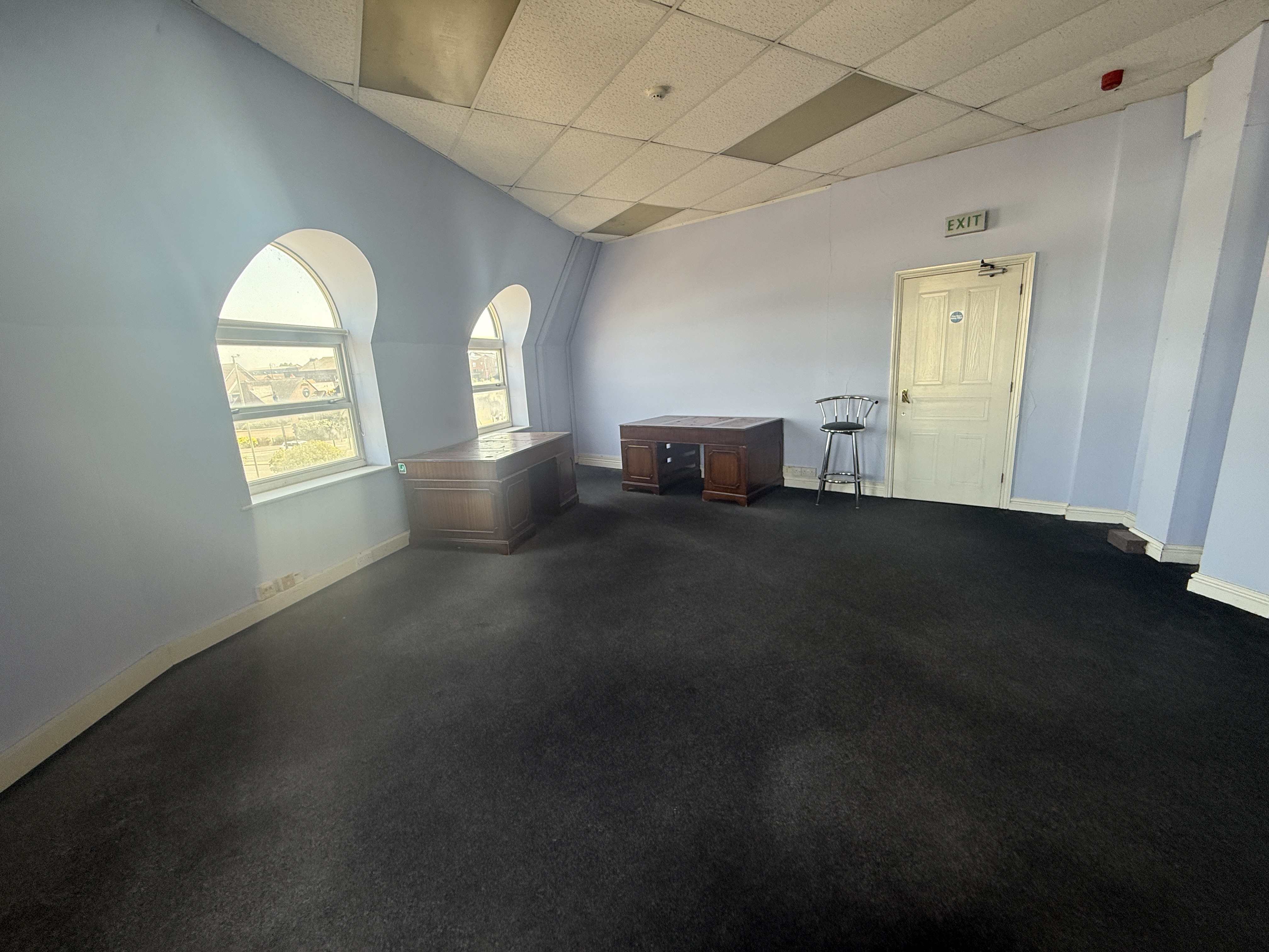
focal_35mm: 14
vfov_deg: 85.7
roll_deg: +3.2
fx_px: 513
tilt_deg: -12.9
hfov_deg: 102.1
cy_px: 476
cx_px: 634
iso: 125
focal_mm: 2.22
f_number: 2.2
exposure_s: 1/99
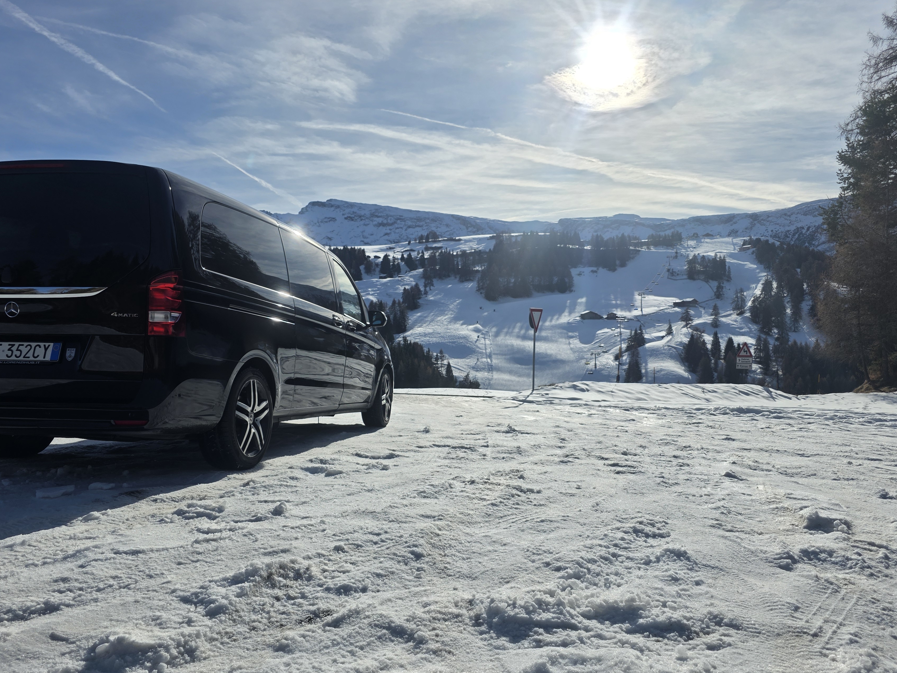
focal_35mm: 27
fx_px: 700
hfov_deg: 65.3
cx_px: 448
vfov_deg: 51.2
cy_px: 380
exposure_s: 1/7944
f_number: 1.7
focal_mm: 6.3
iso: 20
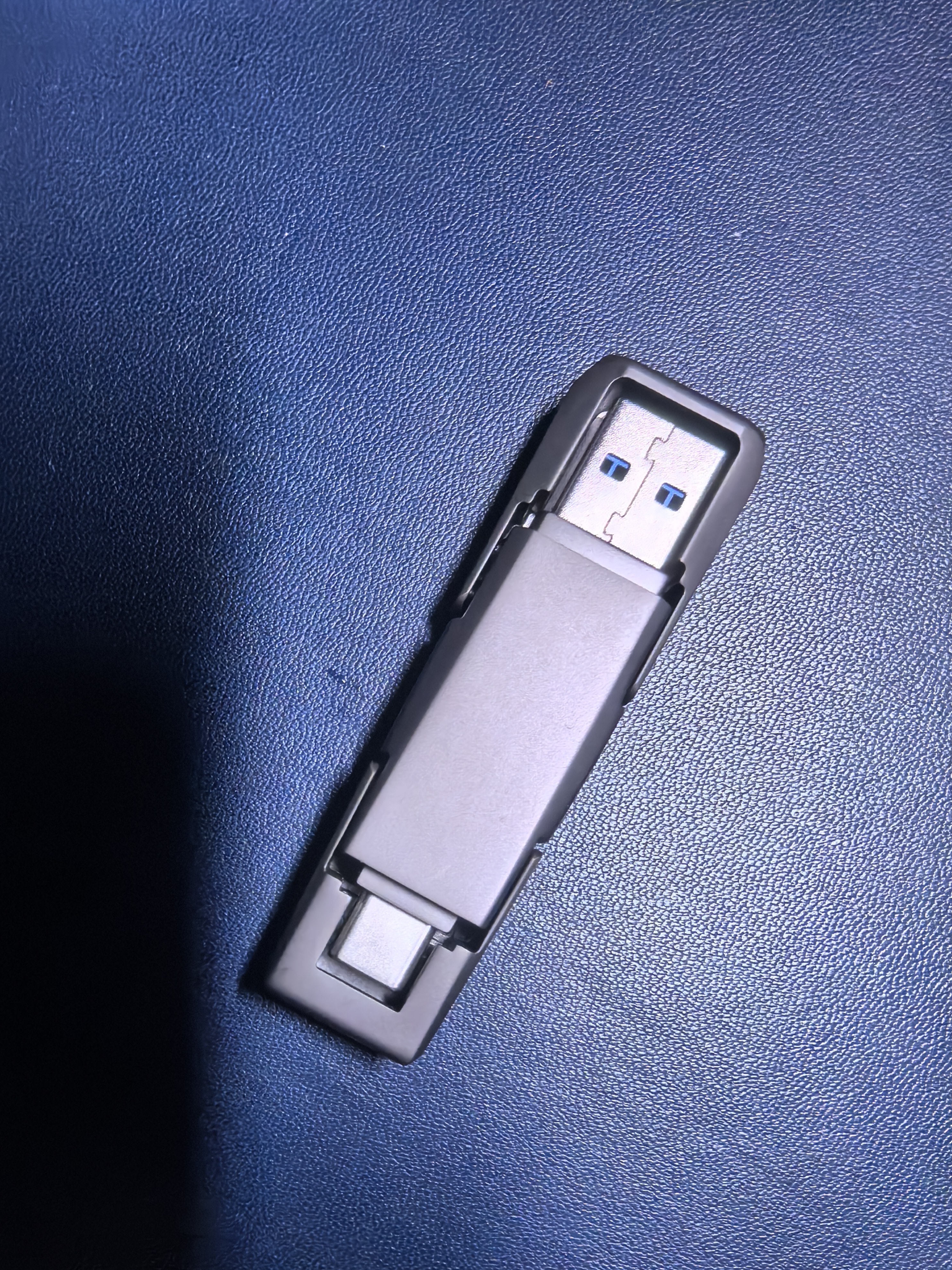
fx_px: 1027
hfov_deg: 49.7
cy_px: 652
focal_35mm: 28
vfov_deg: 63.4
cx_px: 465
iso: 250
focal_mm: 1.95
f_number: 2.2
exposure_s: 1/120
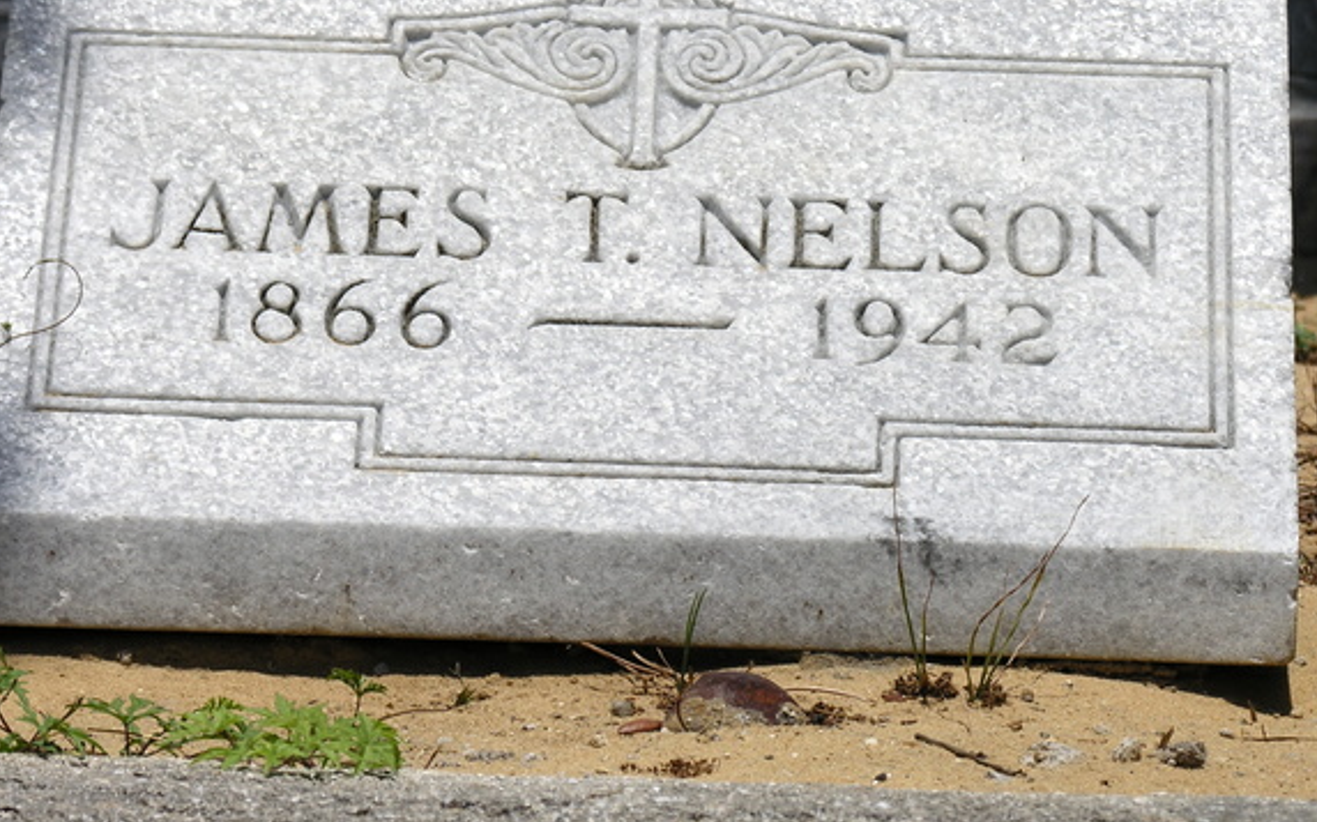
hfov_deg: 10.1
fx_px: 7427
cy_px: 405
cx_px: 654
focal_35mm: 207
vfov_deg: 6.3
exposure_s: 1/830
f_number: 4.3
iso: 50
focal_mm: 35.9
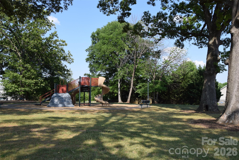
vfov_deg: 40.0
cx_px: 120
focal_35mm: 33
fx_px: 219
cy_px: 80
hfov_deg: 57.2
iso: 200
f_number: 8
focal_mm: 22
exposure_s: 1/250
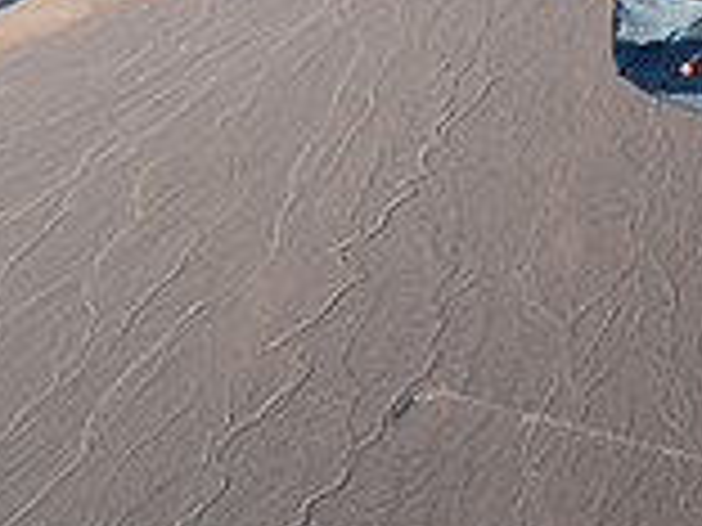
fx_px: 1744
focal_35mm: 86
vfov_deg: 16.6
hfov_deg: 18.6
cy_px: -52
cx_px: 1202
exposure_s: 1/2000
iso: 800
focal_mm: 24
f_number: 7.1
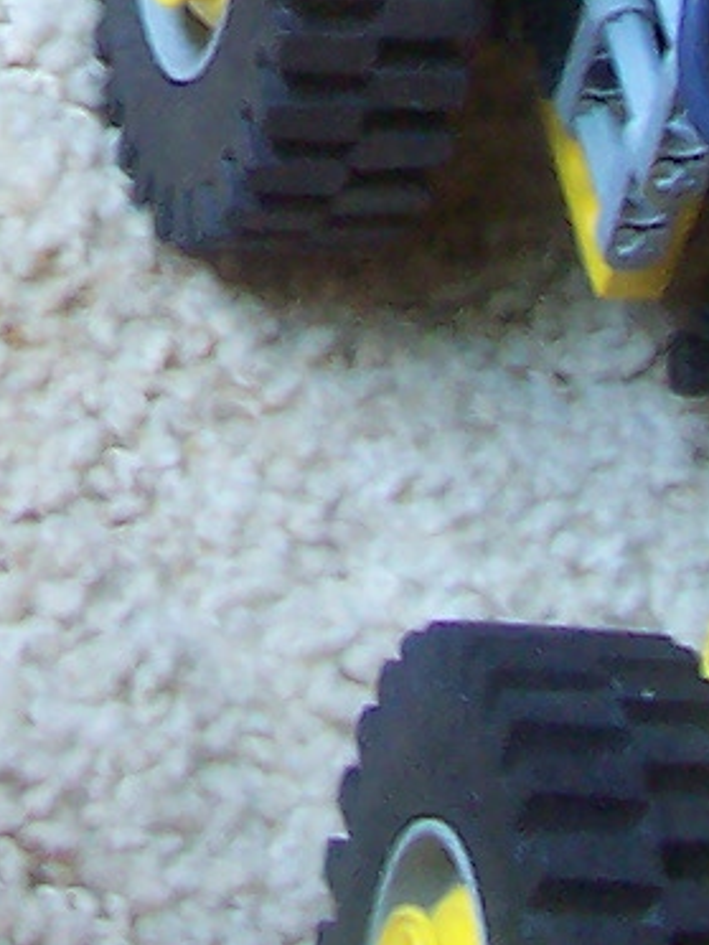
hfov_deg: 7.2
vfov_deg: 9.2
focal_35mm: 202
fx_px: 5516
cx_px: -546
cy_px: -897
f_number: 2.8
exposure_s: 1/20
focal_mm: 5.6
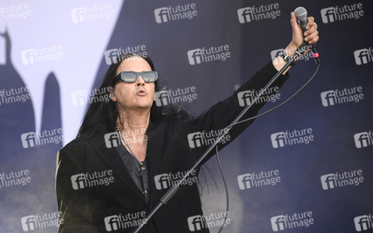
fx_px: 2084
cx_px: 187
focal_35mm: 205
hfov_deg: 10.2
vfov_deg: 6.4
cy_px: 117
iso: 320
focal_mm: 200
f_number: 2.8
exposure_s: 1/400
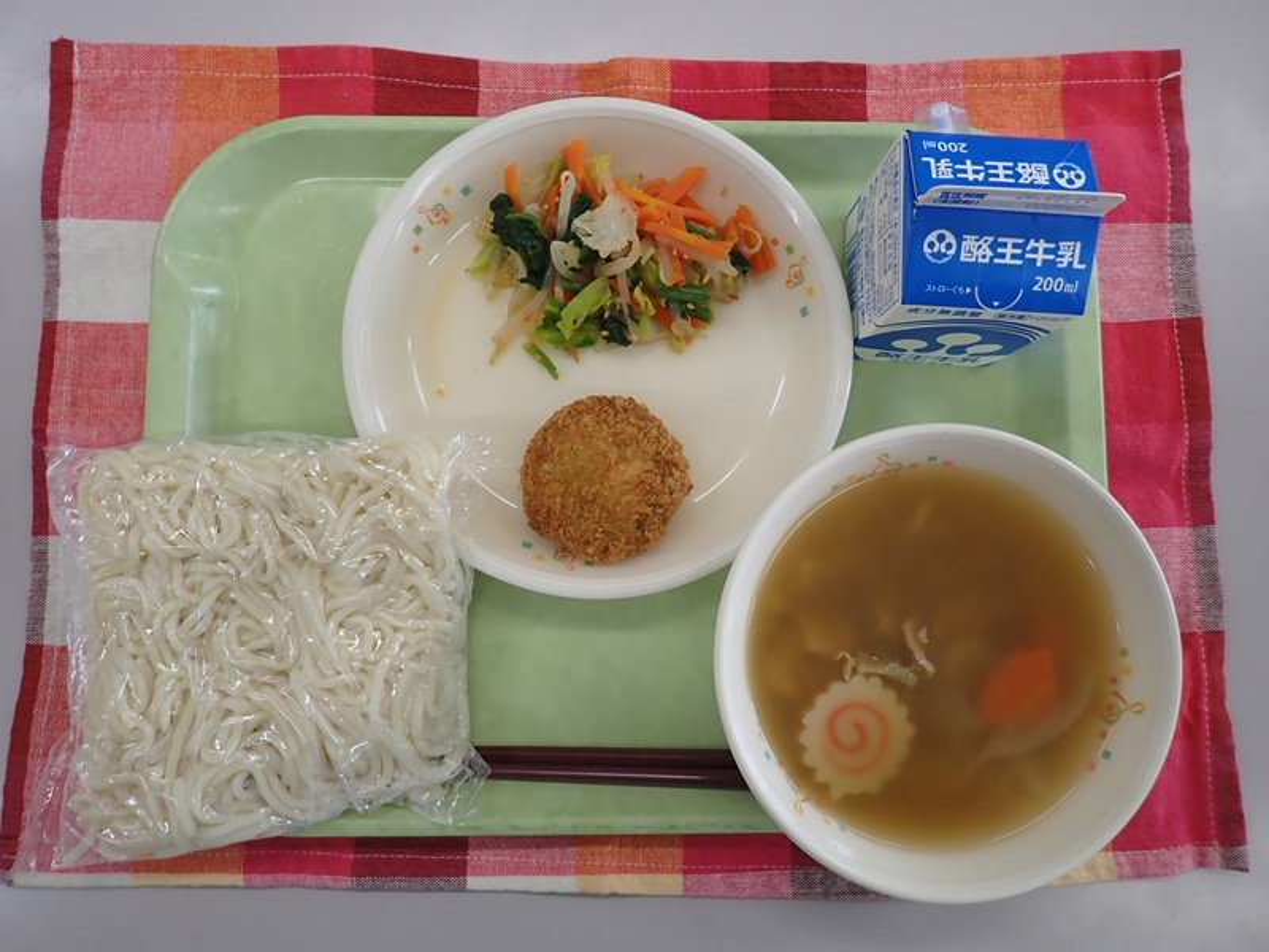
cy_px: 476
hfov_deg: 69.4
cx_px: 634
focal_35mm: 25
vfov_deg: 54.9
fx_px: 916
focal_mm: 4.5
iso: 100
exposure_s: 1/125
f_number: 2
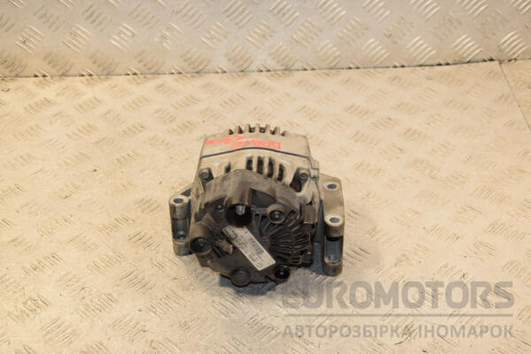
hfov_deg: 33.4
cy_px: 177
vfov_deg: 22.6
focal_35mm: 60
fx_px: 885
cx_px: 266
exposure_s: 1/200
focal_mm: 40
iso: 800
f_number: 7.1
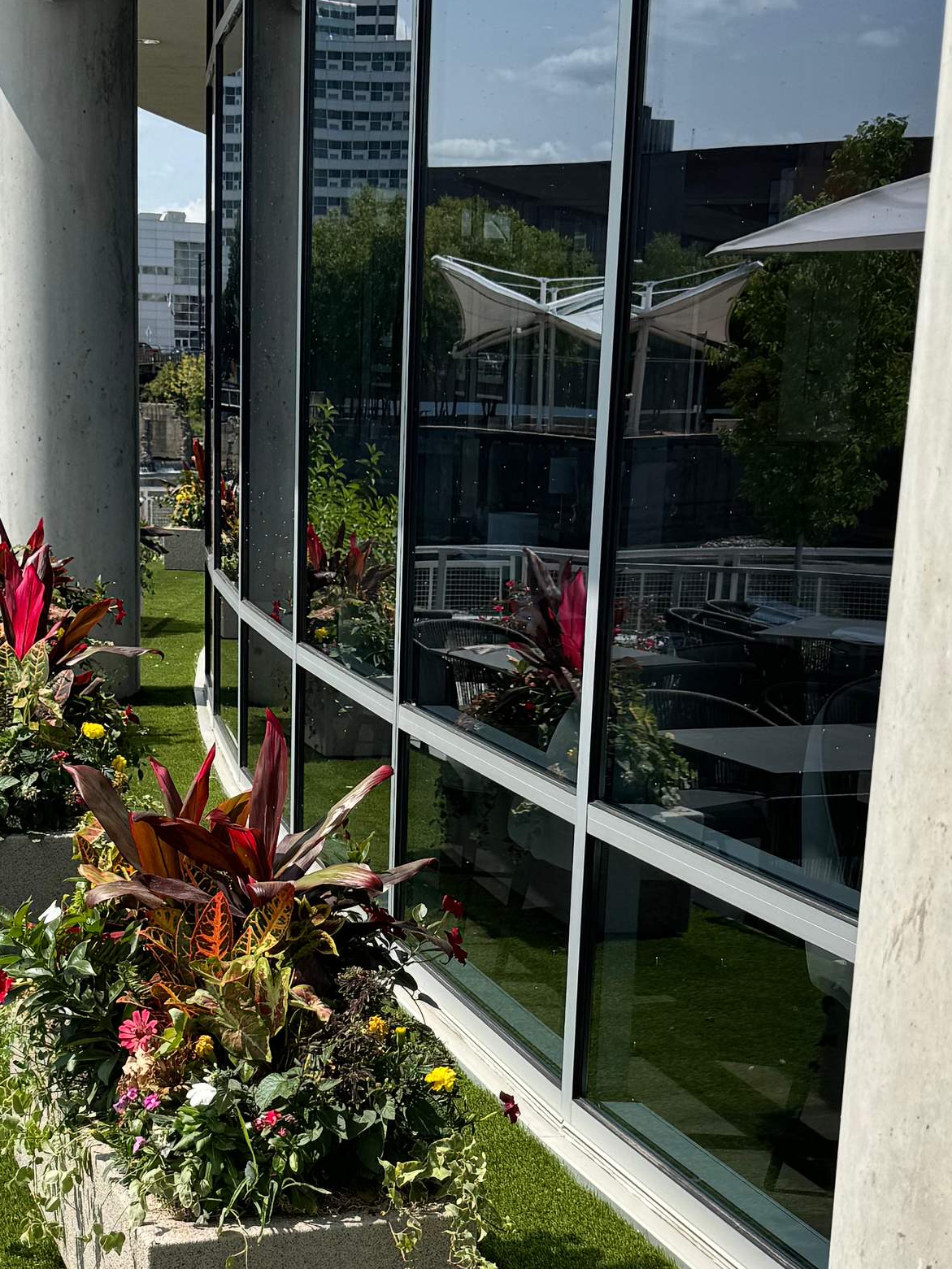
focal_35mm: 62
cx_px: 356
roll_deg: -1.6
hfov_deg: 23.6
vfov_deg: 30.5
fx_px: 2273
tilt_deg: -15.1
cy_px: 986
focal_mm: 6.76
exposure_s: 1/4608
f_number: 1.78
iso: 80
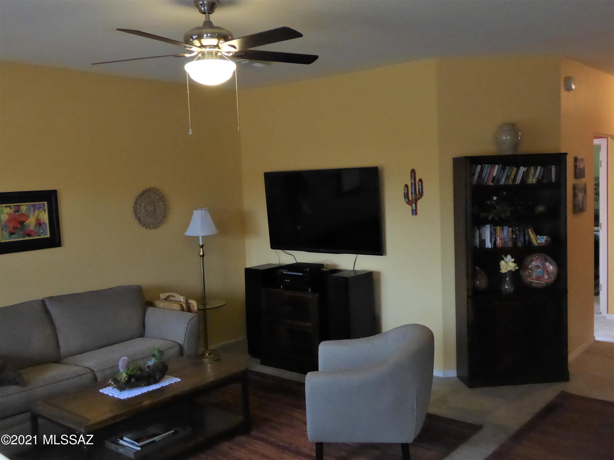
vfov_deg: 41.8
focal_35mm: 34
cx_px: 307
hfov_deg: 54.0
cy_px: 230
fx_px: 603
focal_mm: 5.8
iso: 800
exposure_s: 1/60
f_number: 3.6
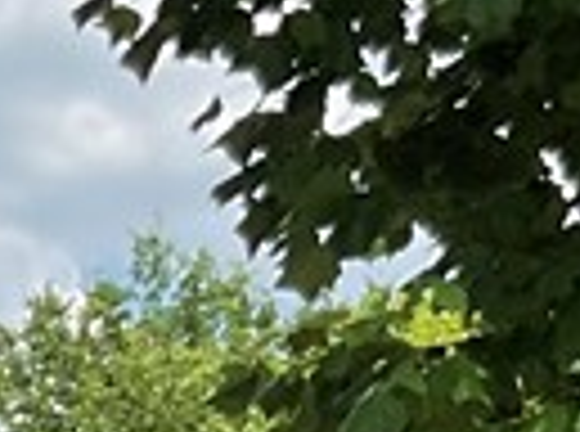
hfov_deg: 8.2
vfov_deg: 6.0
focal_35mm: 231
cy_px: 1210
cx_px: -526
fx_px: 3860
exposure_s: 1/1279
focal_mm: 3
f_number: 1.8
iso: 16
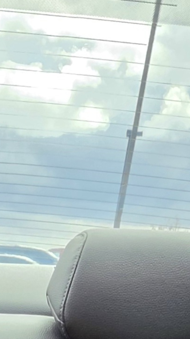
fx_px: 654
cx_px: -133
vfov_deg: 18.7
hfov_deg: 14.8
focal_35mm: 73
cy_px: 675
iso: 100
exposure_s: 1/120
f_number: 1.9
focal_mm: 2.2
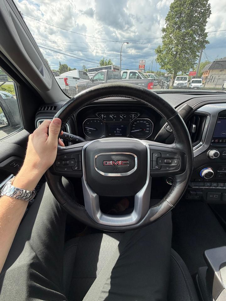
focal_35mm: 14
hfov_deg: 85.7
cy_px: 150
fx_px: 122
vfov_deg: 102.1
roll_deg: +0.7
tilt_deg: -31.0
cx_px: 113
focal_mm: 2.22
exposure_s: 1/258
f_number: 2.2
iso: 40
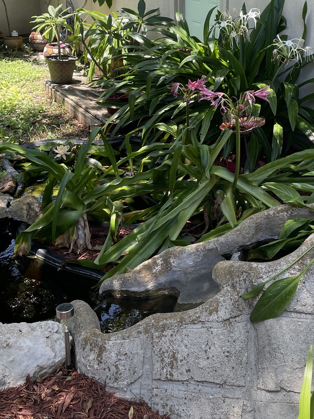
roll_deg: -0.1
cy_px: 109
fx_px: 557
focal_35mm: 46
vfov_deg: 40.2
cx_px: 212
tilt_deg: -15.1
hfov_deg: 31.2
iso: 50
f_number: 1.6
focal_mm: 4.2
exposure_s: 1/535
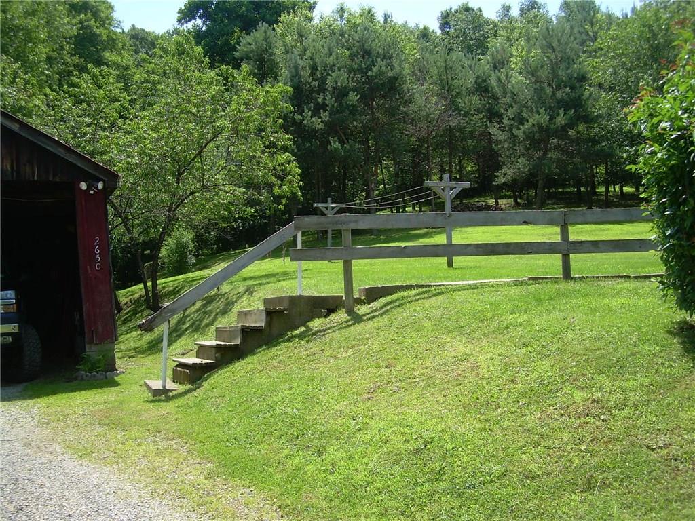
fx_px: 763
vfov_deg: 37.7
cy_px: 260
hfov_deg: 49.0
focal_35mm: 38
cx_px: 348
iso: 50
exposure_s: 1/458
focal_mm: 6.3
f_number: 2.8
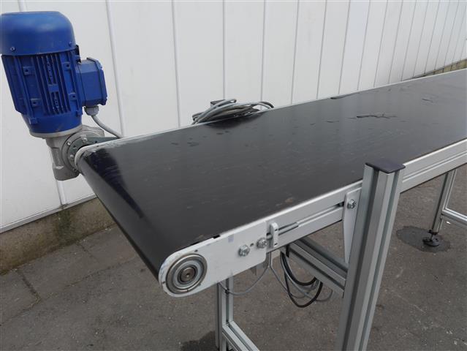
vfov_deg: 49.8
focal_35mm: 28
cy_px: 176
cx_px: 234
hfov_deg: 63.4
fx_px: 378
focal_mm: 14
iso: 160
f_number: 5.6
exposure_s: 1/320
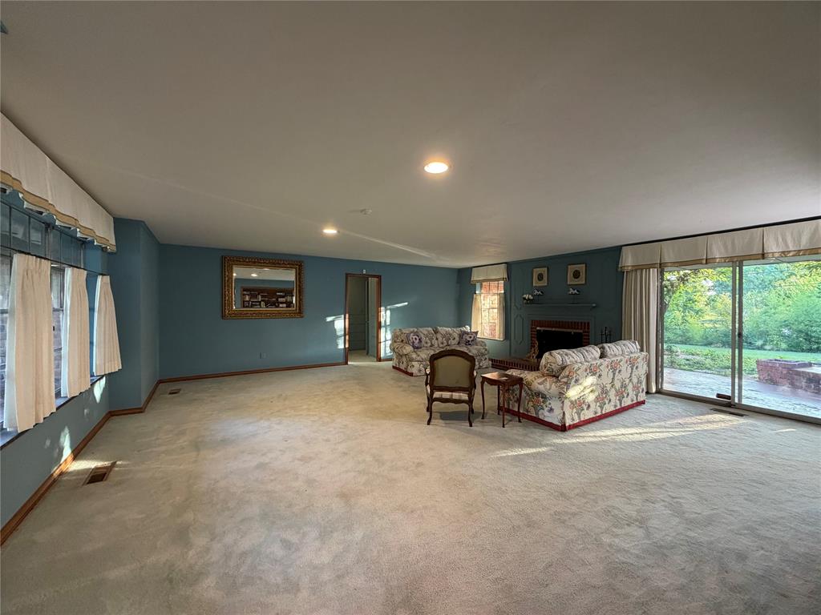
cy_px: 308
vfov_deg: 85.7
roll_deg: -0.5
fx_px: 332
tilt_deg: -1.3
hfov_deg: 102.1
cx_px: 410
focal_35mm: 14
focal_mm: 2.22
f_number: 2.2
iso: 320
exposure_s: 1/60
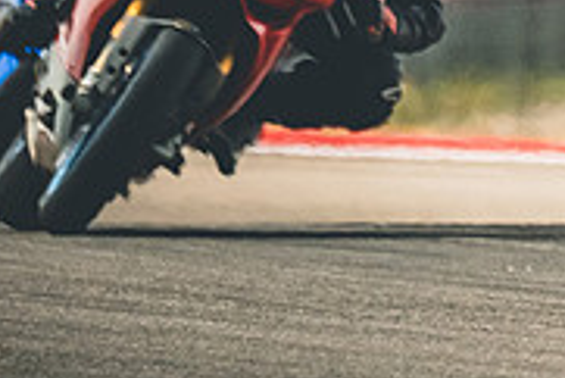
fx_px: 30141
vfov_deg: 0.7
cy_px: -111
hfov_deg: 1.1
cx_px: 896
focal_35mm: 1919
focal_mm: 400
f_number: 5.6
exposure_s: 1/2500
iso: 2000
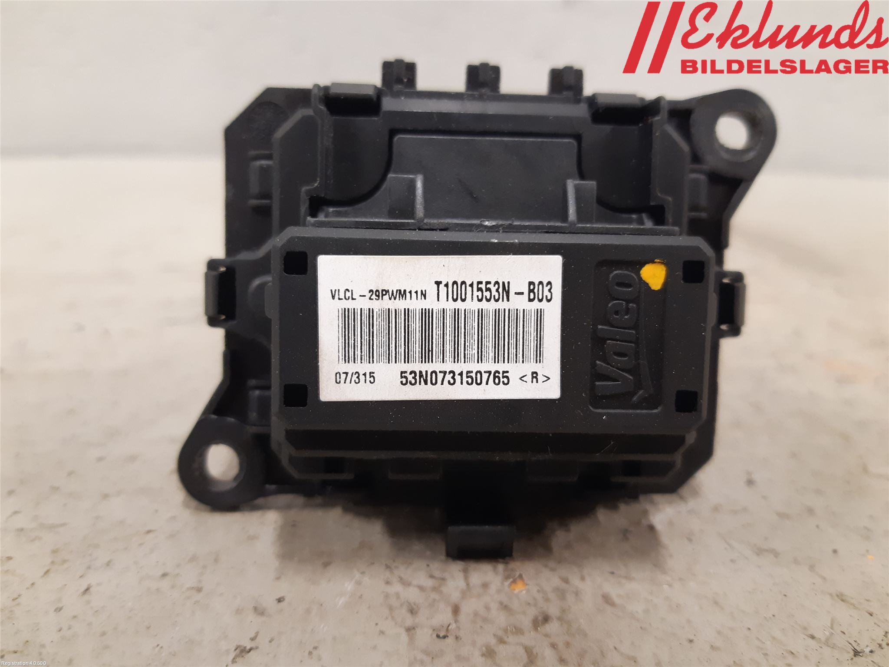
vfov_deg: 53.1
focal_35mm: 26
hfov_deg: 67.3
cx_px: 444
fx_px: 668
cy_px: 334
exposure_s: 1/33
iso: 200
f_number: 1.7
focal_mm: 3.93
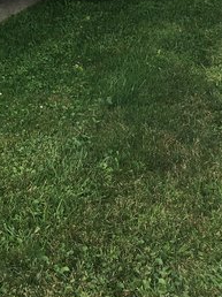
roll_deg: +2.7
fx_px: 771
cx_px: 5
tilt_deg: -6.0
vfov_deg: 19.7
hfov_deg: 16.1
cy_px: -109
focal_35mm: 90
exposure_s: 1/1083
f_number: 2.2
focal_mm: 4.15
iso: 25
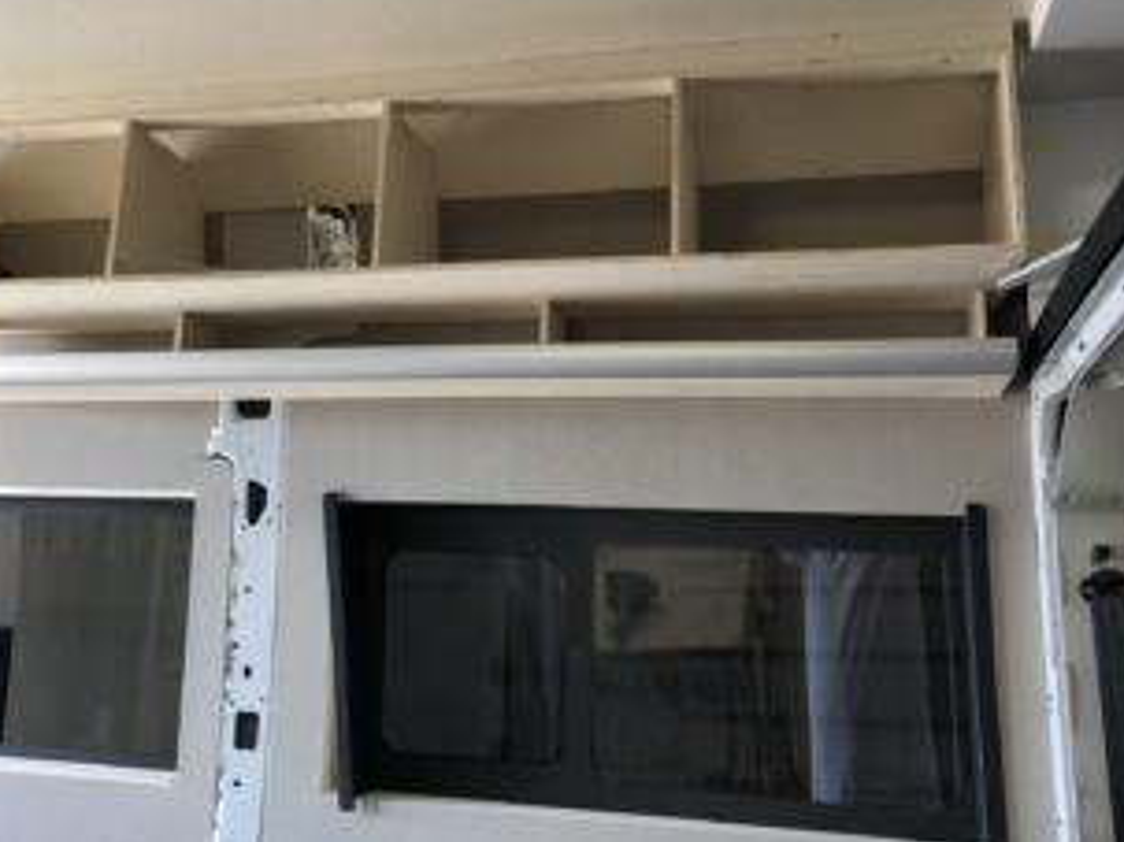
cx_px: 471
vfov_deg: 38.3
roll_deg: -0.8
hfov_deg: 50.0
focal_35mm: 37
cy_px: 293
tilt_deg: +16.1
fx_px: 1201
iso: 32
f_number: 1.8
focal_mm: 4
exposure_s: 1/33
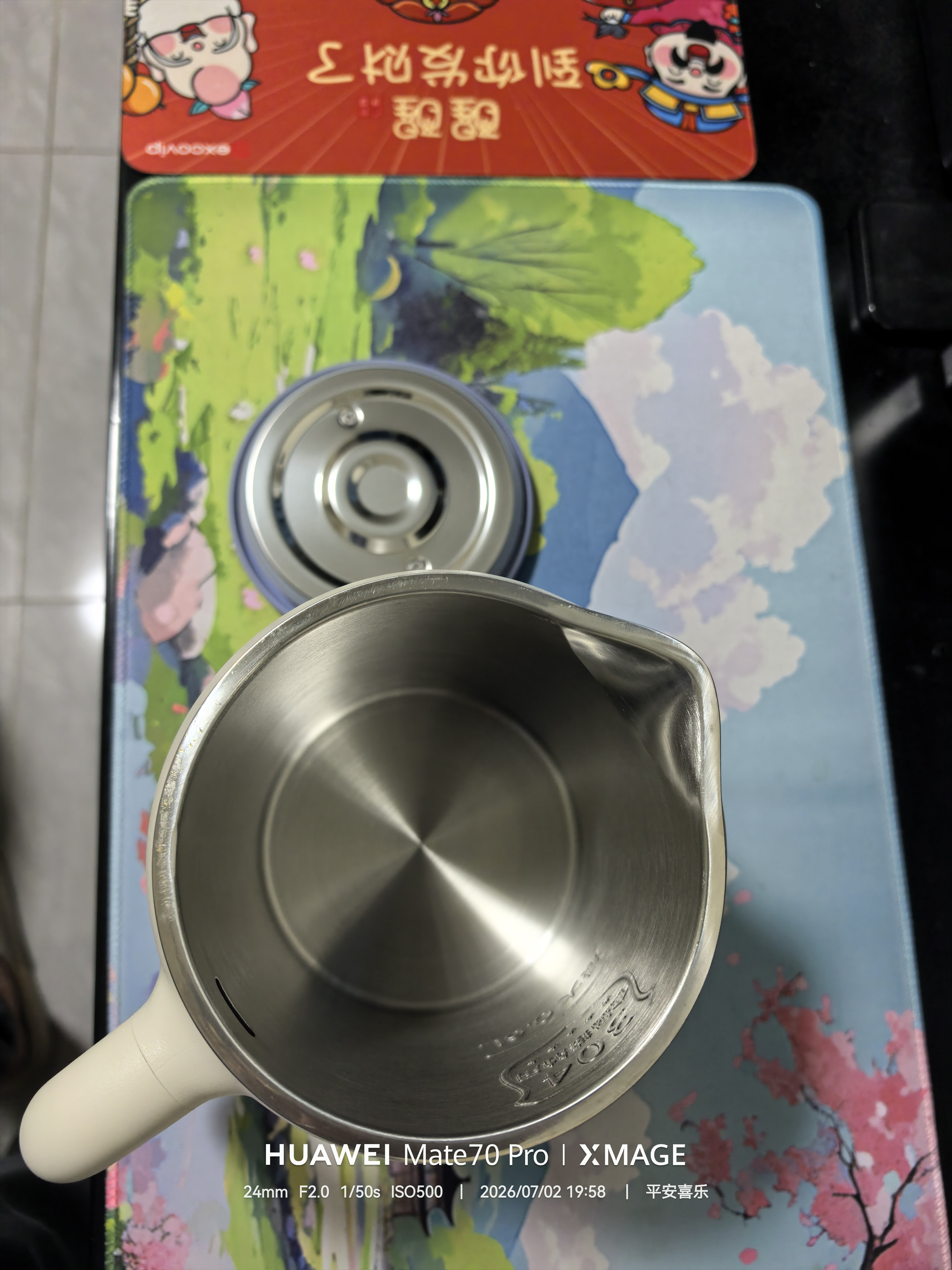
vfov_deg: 71.6
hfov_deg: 56.8
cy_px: 635
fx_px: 880
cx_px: 476
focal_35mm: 24
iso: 500
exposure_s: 1/50
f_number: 2
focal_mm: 6.98
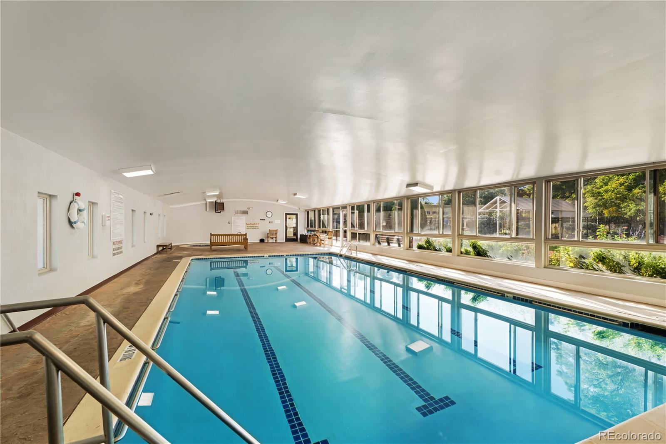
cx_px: 333
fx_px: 296
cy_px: 222
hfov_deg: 96.7
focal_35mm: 16
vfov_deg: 73.7
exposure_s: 1/25
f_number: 8
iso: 100
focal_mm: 16
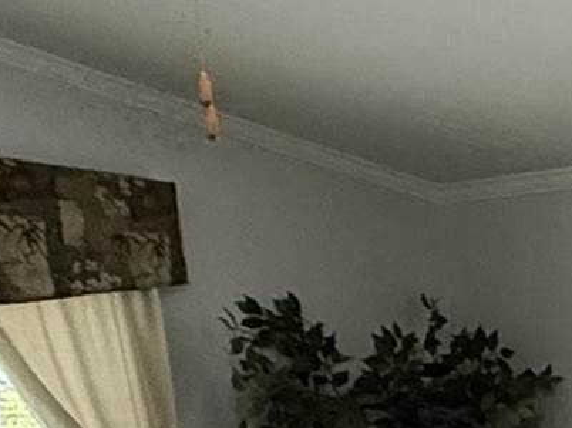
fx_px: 1767
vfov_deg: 12.2
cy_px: 853
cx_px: 958
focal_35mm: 107
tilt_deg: -12.3
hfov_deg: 16.1
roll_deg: +0.6
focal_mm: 2.22
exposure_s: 1/60
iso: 320
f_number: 2.2
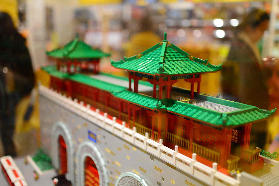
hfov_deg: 54.4
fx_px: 271
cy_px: 93
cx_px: 140
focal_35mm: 35
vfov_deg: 37.9
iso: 100
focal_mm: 35
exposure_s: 1/160
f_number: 1.4
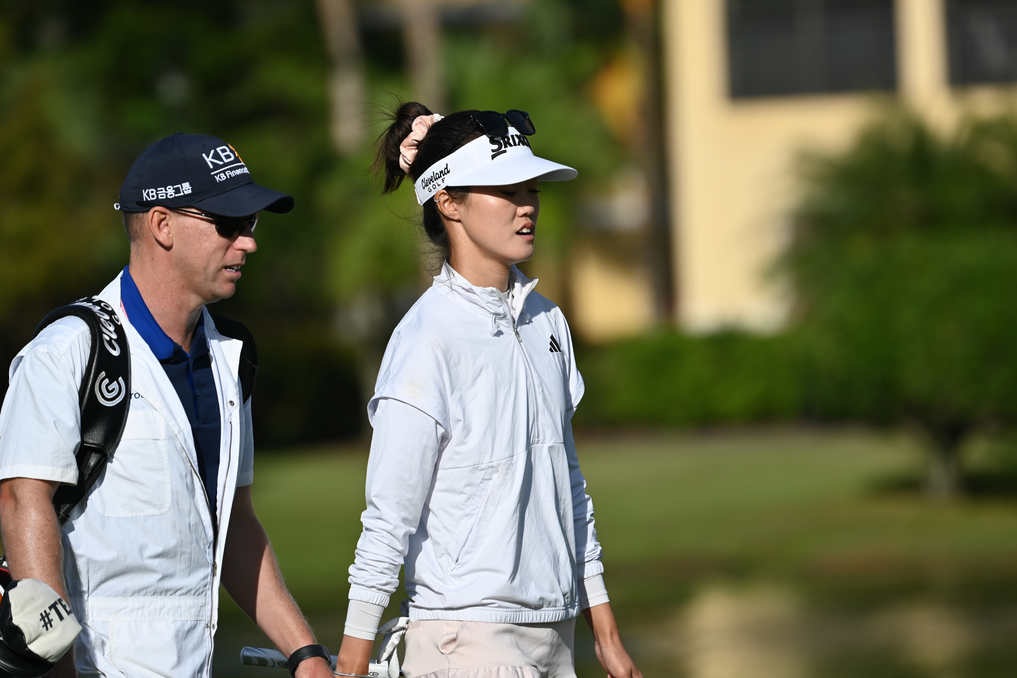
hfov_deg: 3.4
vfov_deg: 2.3
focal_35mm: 600
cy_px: 339
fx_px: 16949
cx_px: 508
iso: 100
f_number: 5.6
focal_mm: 400
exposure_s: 1/1000
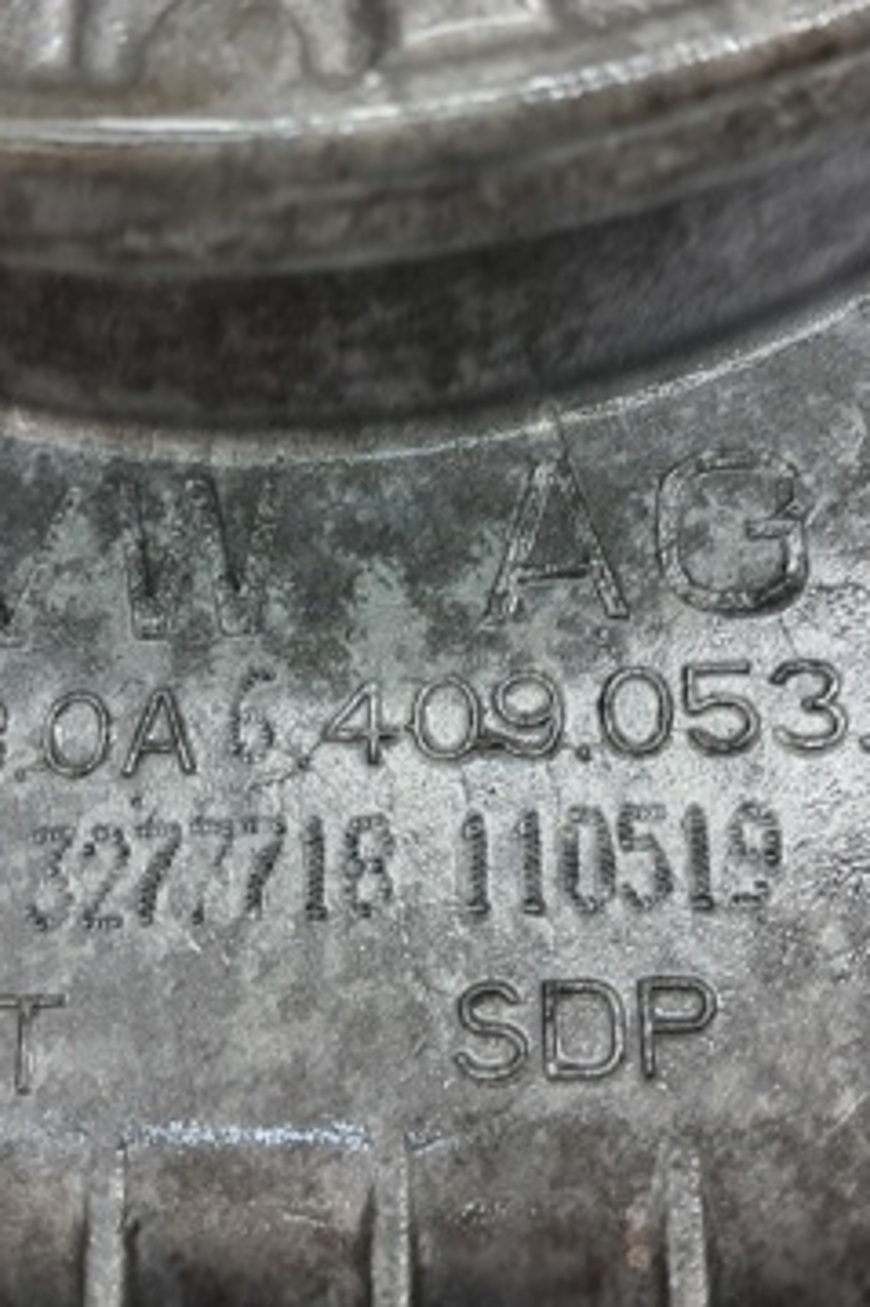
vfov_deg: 39.6
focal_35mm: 50
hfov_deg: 27.0
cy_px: 624
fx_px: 1814
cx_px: 419
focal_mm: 4
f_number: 1.8
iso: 200
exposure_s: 1/60
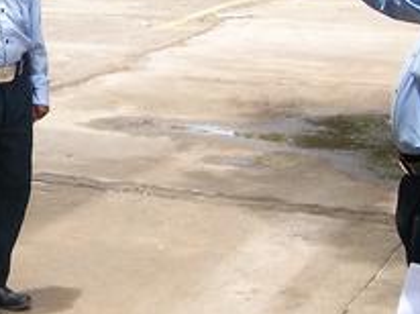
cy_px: 43
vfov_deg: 14.0
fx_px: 1272
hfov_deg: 18.0
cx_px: -49
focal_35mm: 105
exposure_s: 1/500
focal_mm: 6
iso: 80
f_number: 2.7
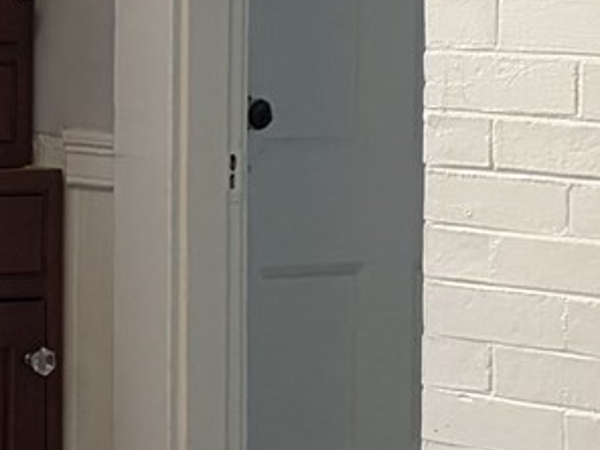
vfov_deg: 8.2
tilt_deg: -0.8
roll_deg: -0.6
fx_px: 3120
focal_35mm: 180
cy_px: -89
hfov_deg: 10.1
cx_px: -614
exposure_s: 1/120
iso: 125
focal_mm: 5.96
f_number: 1.6
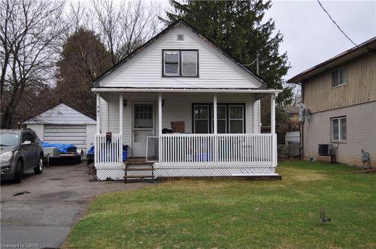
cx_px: 188
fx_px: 376
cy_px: 124
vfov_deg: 36.8
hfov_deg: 53.2
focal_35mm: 36
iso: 200
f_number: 4.8
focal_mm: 24
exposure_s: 1/750
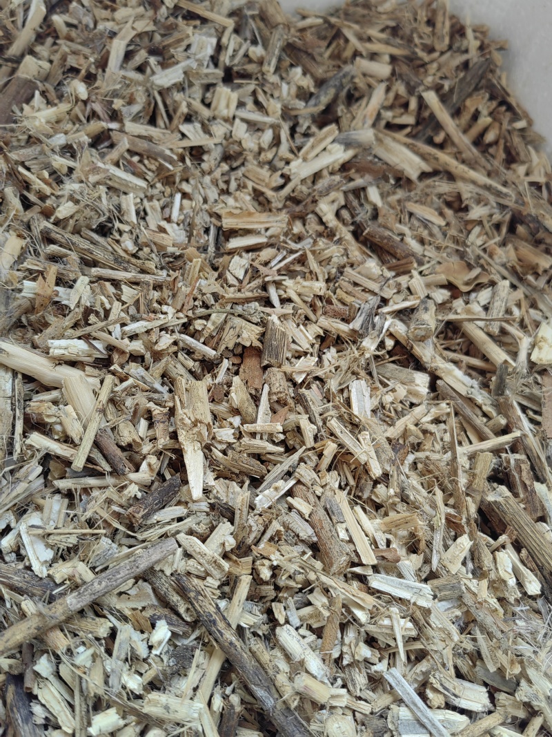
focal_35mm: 27
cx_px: 276
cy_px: 368
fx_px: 574
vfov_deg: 65.3
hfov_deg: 51.3
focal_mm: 5.54
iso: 50
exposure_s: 1/157
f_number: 1.8
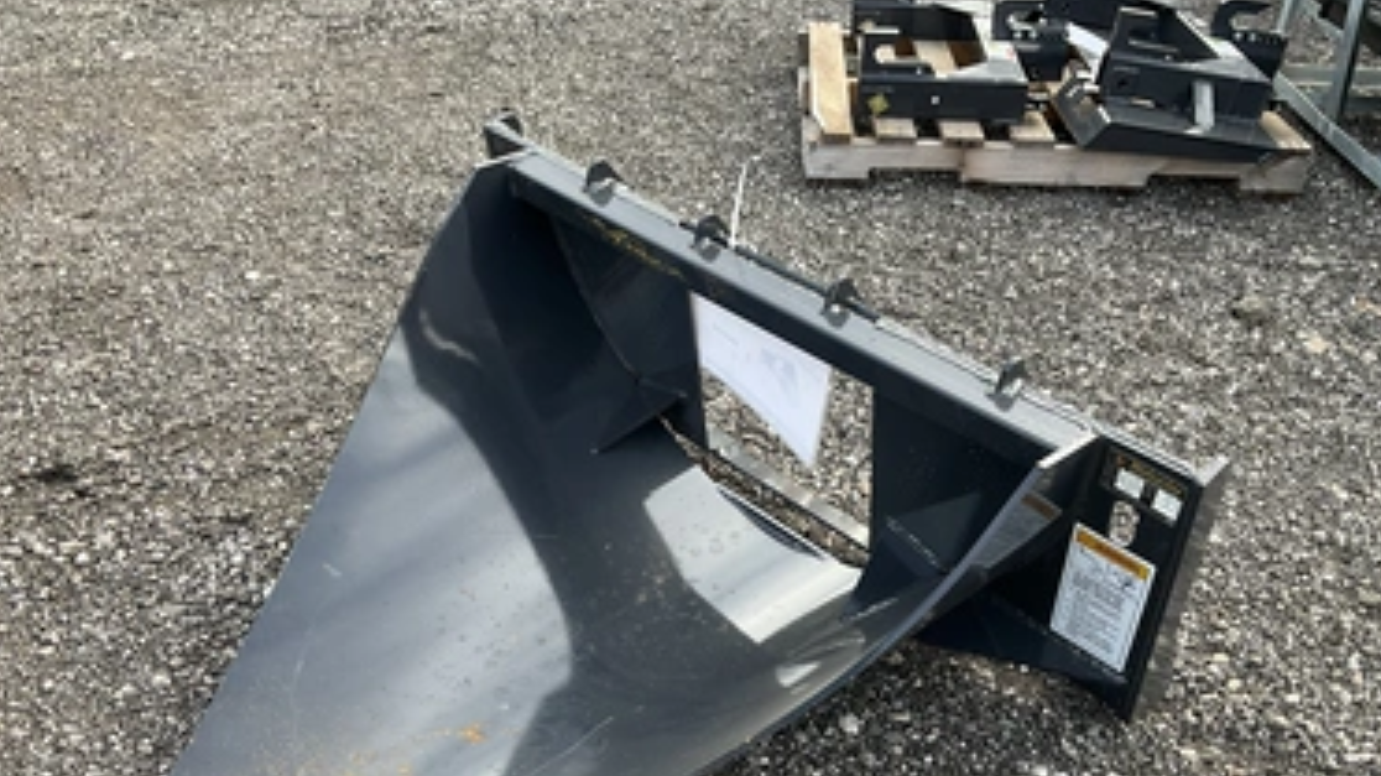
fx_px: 1245
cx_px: 687
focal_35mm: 34
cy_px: 535
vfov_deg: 34.2
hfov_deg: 58.0
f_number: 1.8
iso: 20
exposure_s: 1/159
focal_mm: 3
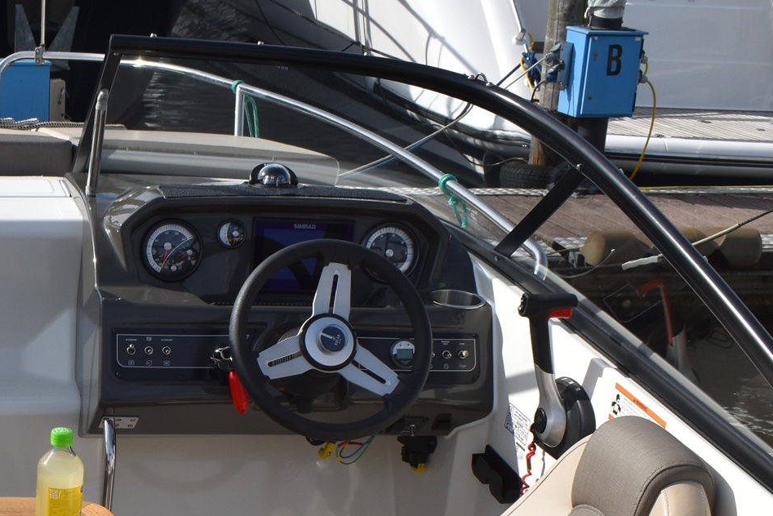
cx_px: -23
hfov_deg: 25.2
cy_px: 580
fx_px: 1632
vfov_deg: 17.3
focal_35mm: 76
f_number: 10
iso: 200
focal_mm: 20
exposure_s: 1/400
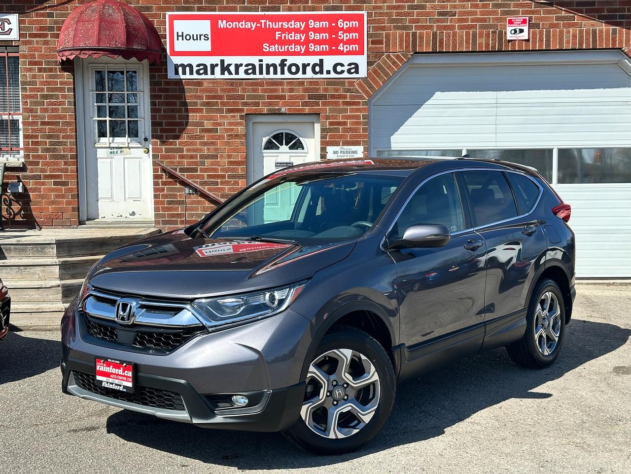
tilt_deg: -4.2
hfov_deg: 39.7
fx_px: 875
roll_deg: +0.9
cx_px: 316
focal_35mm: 48
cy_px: 237
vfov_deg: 30.3
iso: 64
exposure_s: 1/3155
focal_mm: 6.86
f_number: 1.78
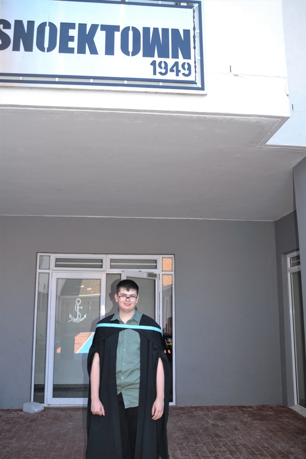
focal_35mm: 33
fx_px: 421
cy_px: 230
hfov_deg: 40.0
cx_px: 153
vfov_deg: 57.2
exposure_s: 1/125
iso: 220
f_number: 4
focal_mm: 22
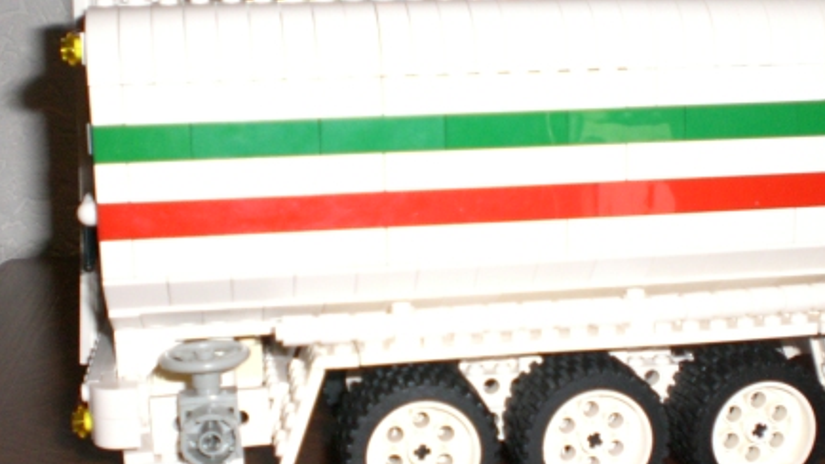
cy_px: 272
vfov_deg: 19.7
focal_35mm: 61
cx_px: 485
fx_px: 1334
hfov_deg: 34.3
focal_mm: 6.3
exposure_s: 1/60
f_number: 3.1
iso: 200
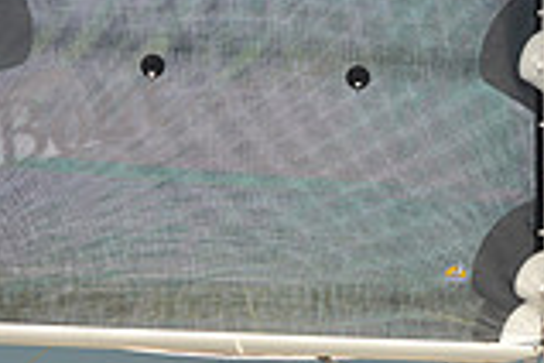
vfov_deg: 5.4
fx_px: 3868
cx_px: 441
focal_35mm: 256
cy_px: 269
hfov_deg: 8.0
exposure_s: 1/800
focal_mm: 70
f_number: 6.3
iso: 280
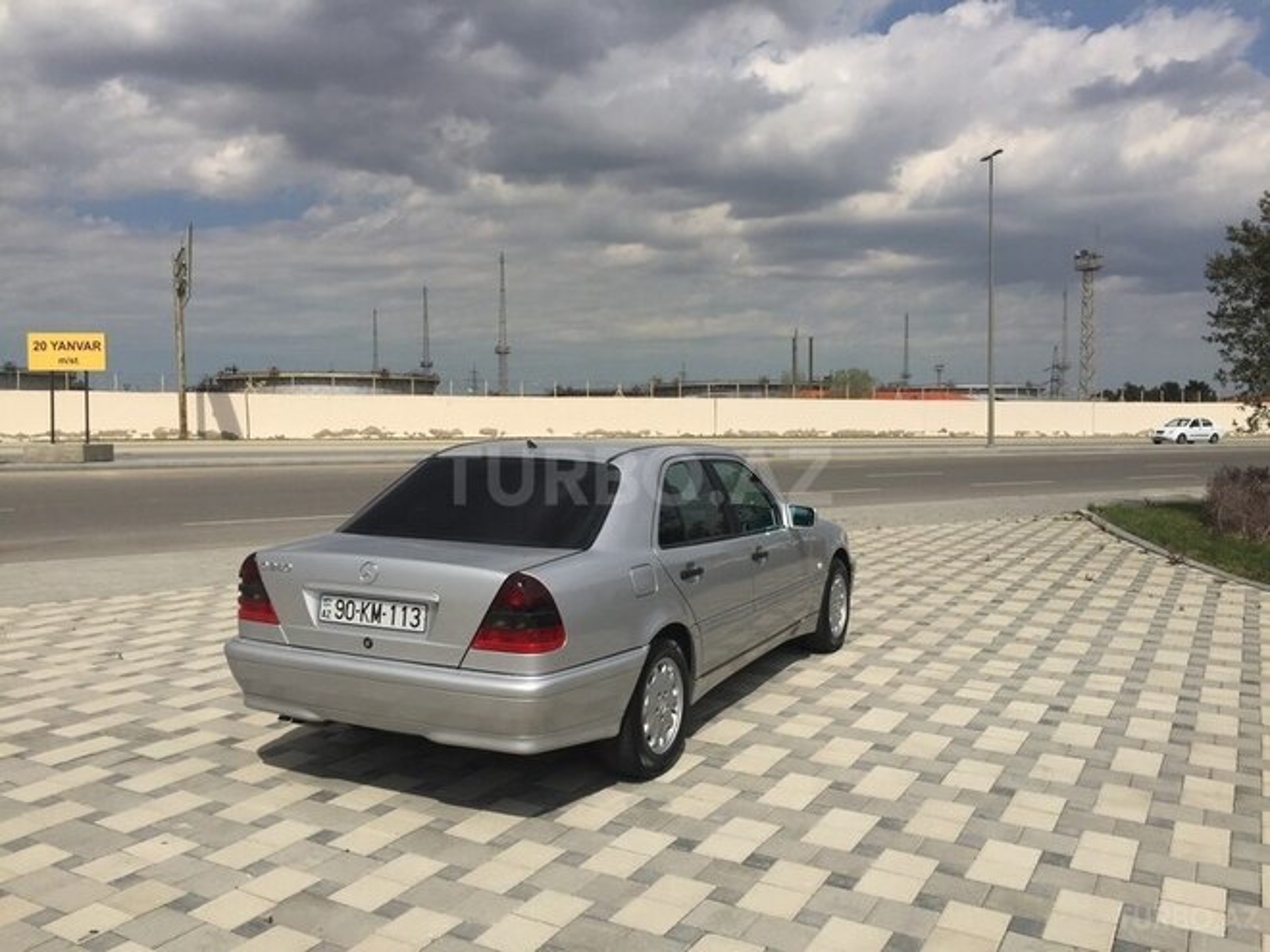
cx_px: 635
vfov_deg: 48.2
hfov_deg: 61.7
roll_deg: -0.1
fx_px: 1064
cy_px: 476
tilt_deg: -4.0
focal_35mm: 29
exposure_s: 1/4950
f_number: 2.2
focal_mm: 4.15
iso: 32
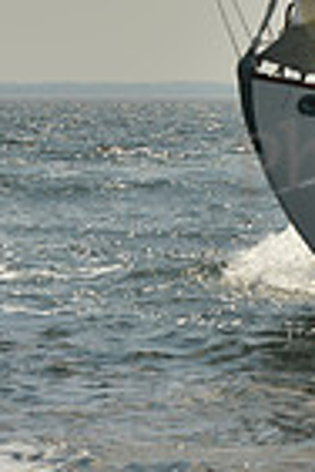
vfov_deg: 7.1
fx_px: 3793
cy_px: -105
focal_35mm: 289
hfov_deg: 4.6
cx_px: 881
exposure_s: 1/1250
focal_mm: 70
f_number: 8
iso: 200
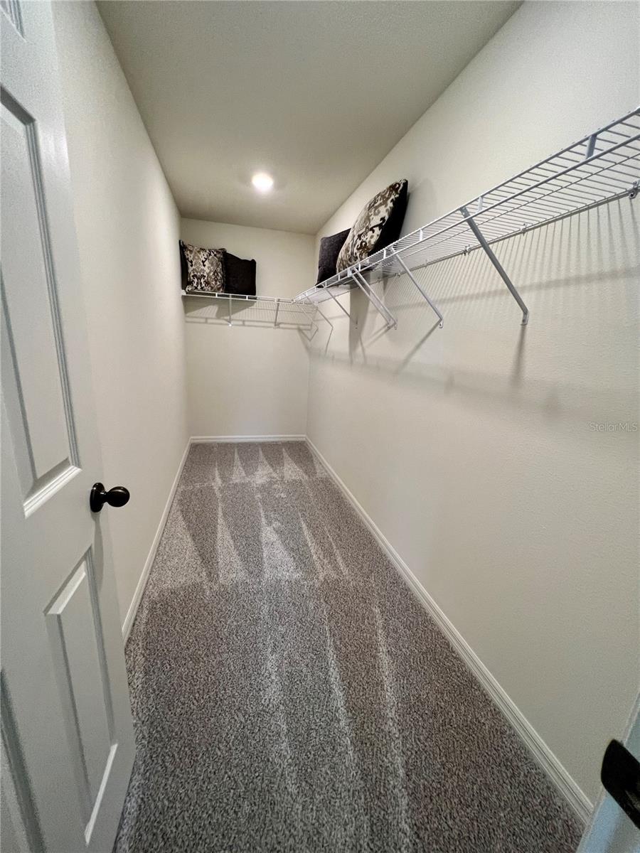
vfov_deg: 106.2
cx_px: 320
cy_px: 426
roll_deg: -1.5
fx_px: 320
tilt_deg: -15.9
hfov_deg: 89.9
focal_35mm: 13
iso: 125
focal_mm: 1.57
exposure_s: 1/60
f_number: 1.8
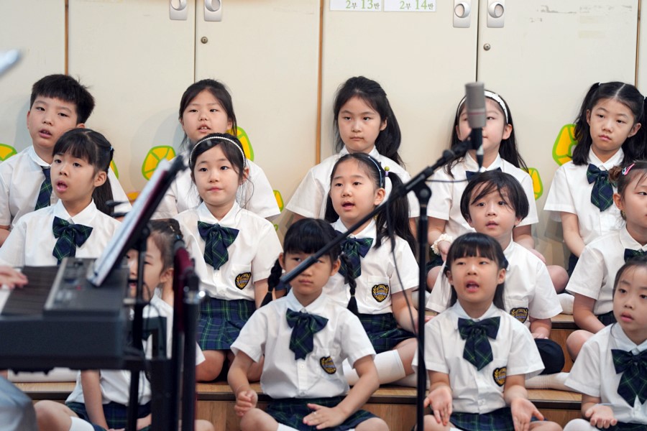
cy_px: 216
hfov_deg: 10.3
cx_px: 324
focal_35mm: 200
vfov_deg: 6.9
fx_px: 3594
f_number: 4
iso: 2000
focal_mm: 200
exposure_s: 1/250
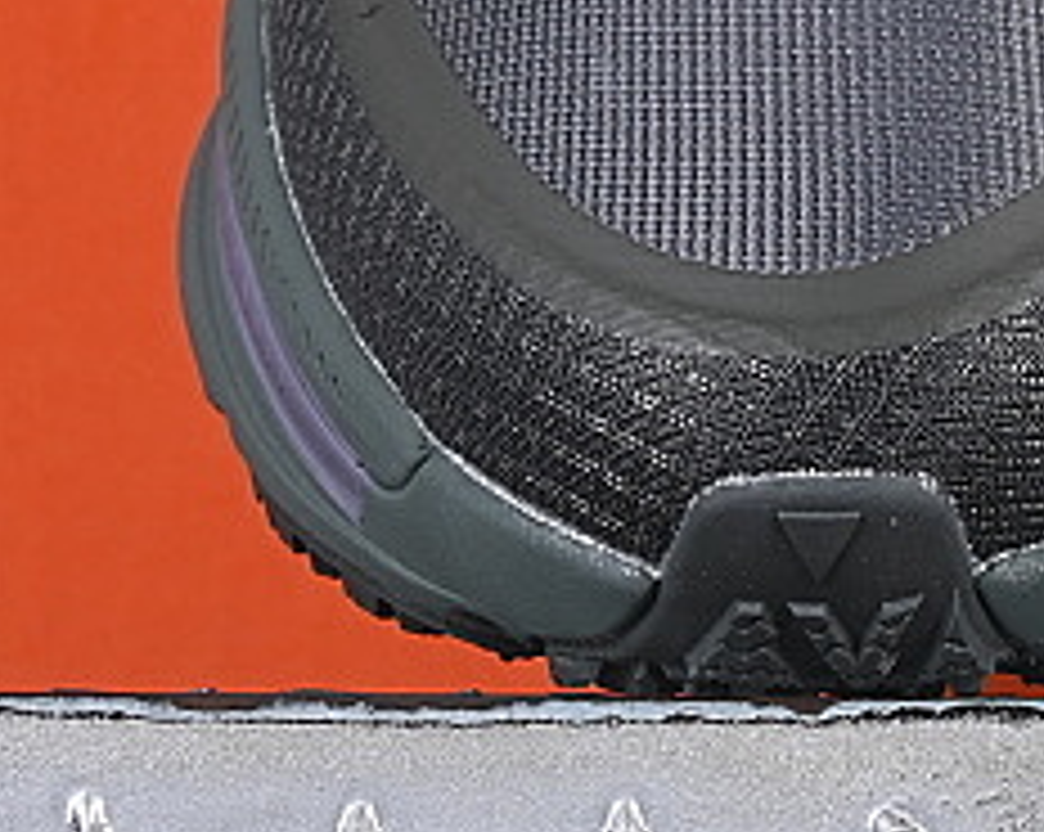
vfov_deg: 4.7
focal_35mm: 328
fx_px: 10122
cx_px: 1467
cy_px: -301
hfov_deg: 5.9
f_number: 7.1
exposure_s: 1/80
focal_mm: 50
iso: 160
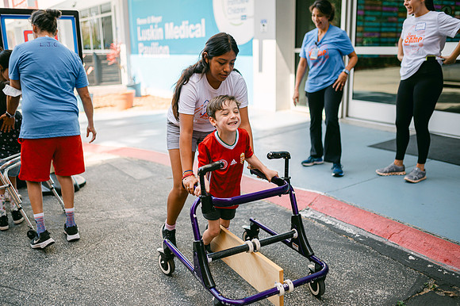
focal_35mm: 35
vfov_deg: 37.8
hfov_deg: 54.5
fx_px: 447
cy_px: 153
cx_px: 230
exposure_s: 1/3200
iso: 100
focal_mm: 35
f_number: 1.4
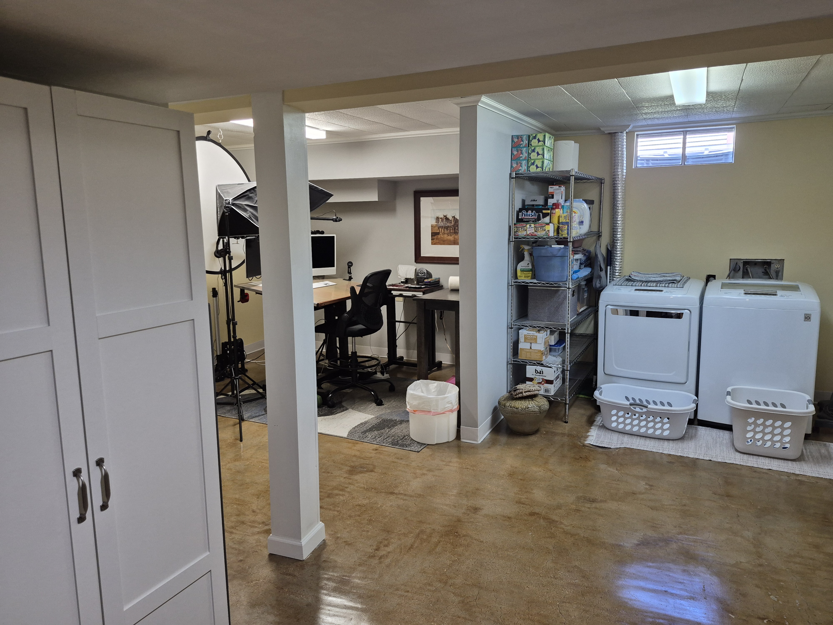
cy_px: 312
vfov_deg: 58.9
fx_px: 553
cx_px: 416
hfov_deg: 73.9
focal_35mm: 23
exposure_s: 1/120
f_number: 1.8
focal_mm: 5.4
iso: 250
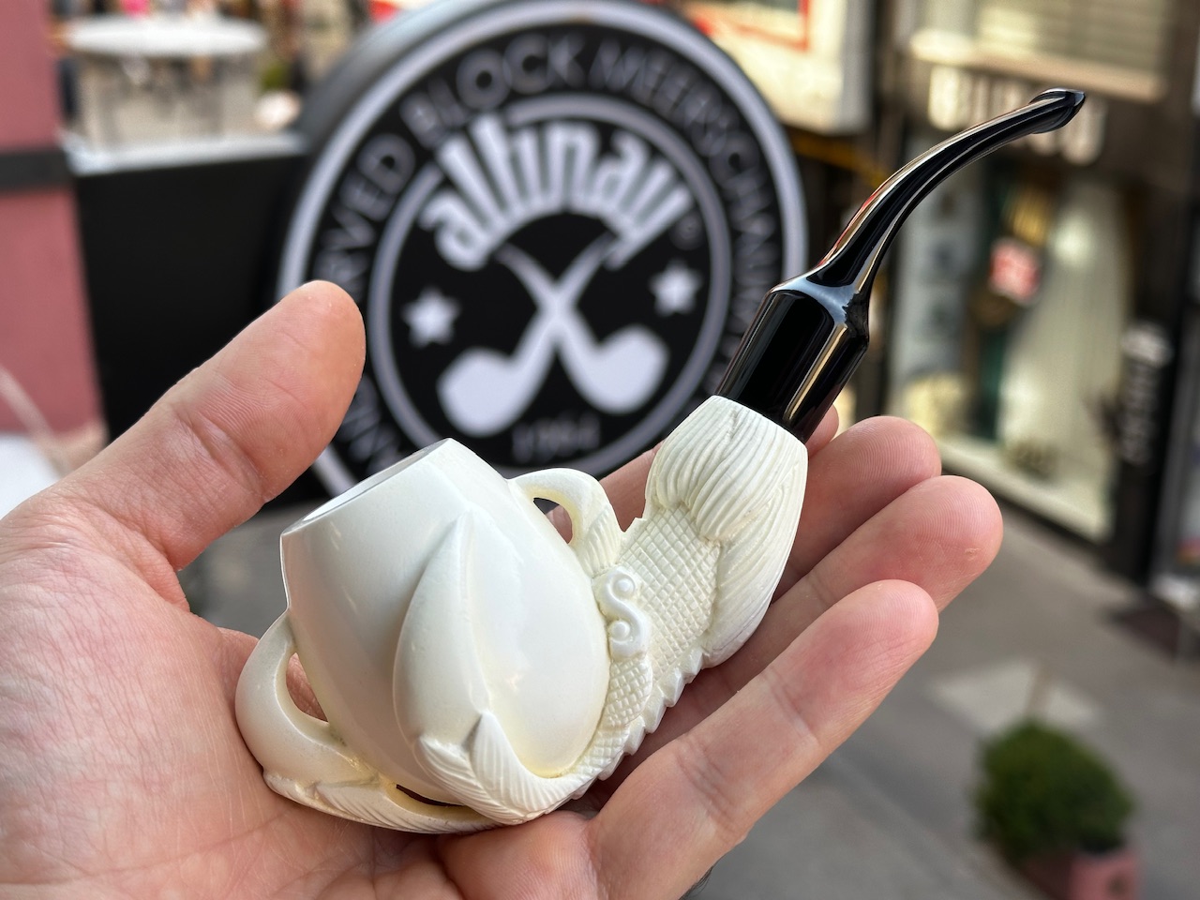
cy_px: 450
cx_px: 600
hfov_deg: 39.7
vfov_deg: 30.3
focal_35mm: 48
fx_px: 1664
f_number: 1.78
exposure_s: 1/383
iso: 64
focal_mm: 6.86
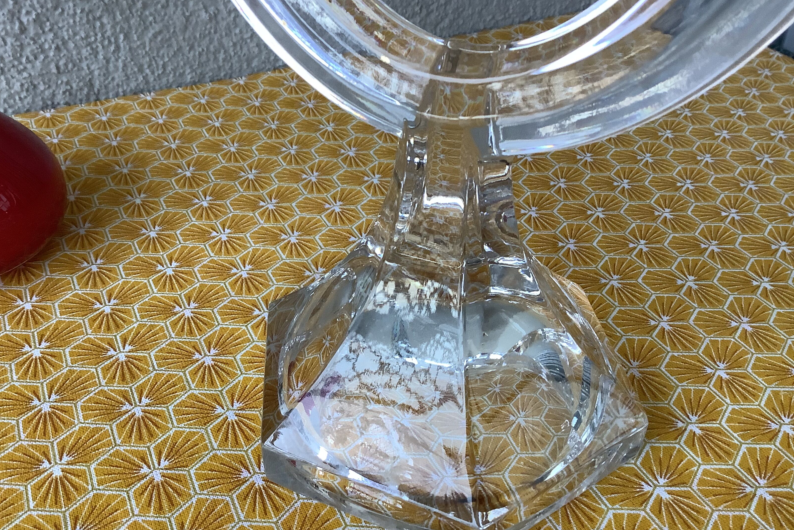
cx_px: 389
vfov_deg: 39.9
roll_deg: +0.0
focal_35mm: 33
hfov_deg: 57.2
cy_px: 292
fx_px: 728
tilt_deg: -37.7
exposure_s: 1/50
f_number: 2.4
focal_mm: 3.3
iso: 200
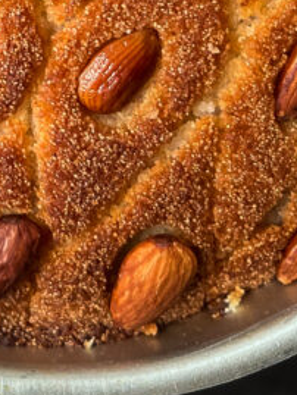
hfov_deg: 13.5
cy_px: -137
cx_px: -221
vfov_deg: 18.3
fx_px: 1132
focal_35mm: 99
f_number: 1.5
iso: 125
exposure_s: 1/100
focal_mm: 5.7
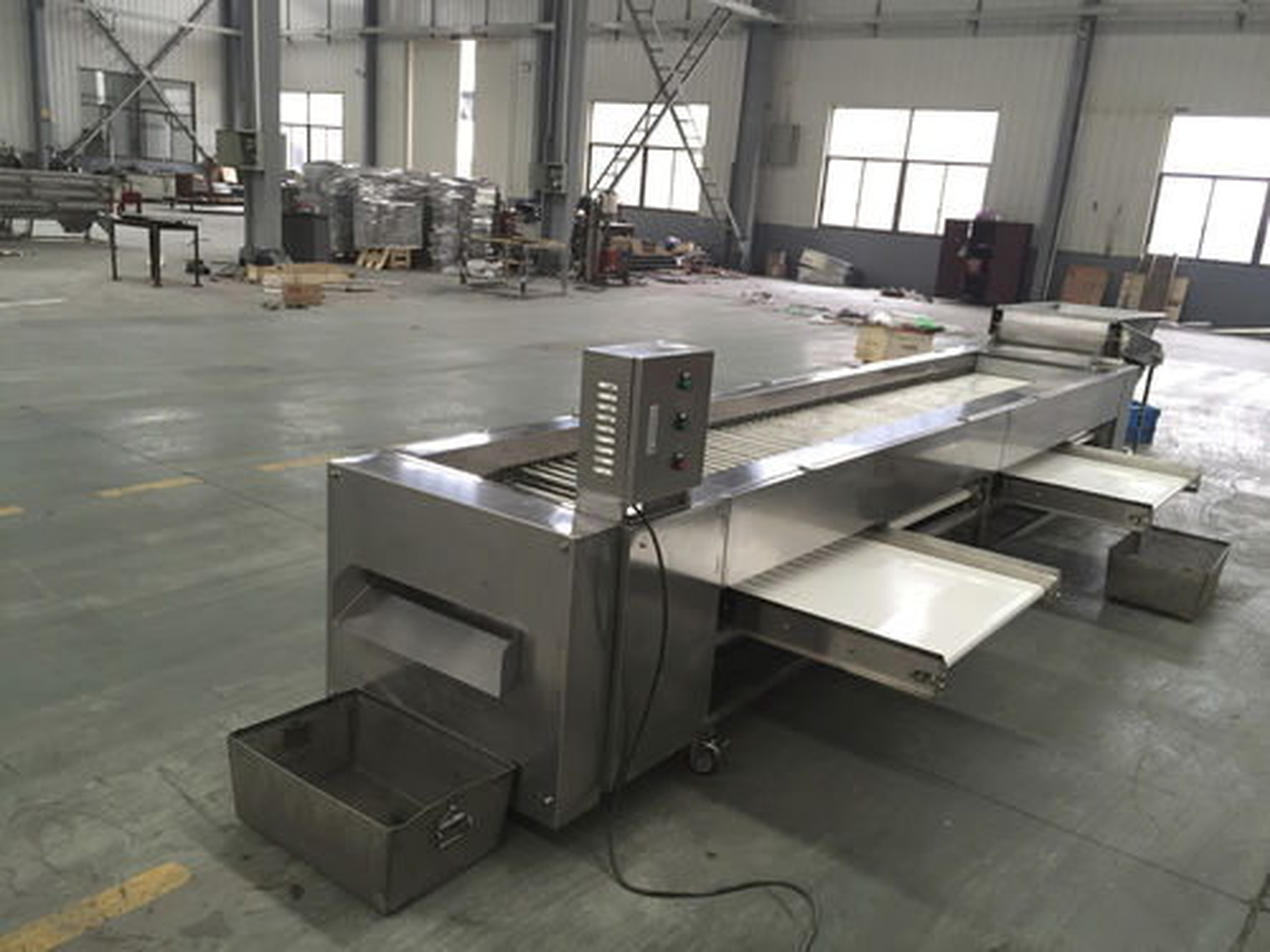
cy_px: 476
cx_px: 635
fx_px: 1064
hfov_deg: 61.7
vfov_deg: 48.2
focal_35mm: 29
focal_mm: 4.15
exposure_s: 1/33
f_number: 2.2
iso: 50
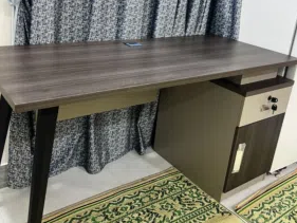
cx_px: 141
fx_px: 318
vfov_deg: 38.4
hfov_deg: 50.1
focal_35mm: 37
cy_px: 79
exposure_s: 1/51
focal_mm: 5.7
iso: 200
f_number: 1.5
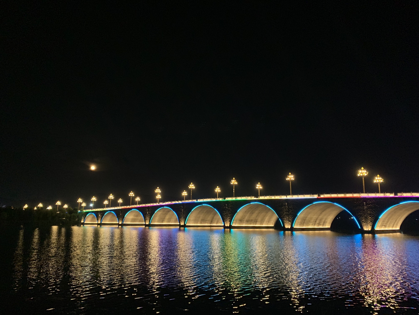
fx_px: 315
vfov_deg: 53.1
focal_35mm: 26
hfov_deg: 67.3
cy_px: 158
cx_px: 210
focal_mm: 4.25
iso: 400
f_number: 1.8
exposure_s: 1/38
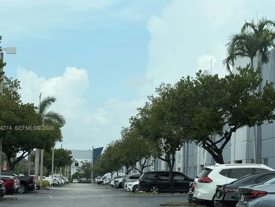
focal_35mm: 132
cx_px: 165
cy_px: 129
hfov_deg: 14.9
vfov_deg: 11.2
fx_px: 1049
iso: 32
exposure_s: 1/638
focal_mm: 16.89
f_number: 2.8
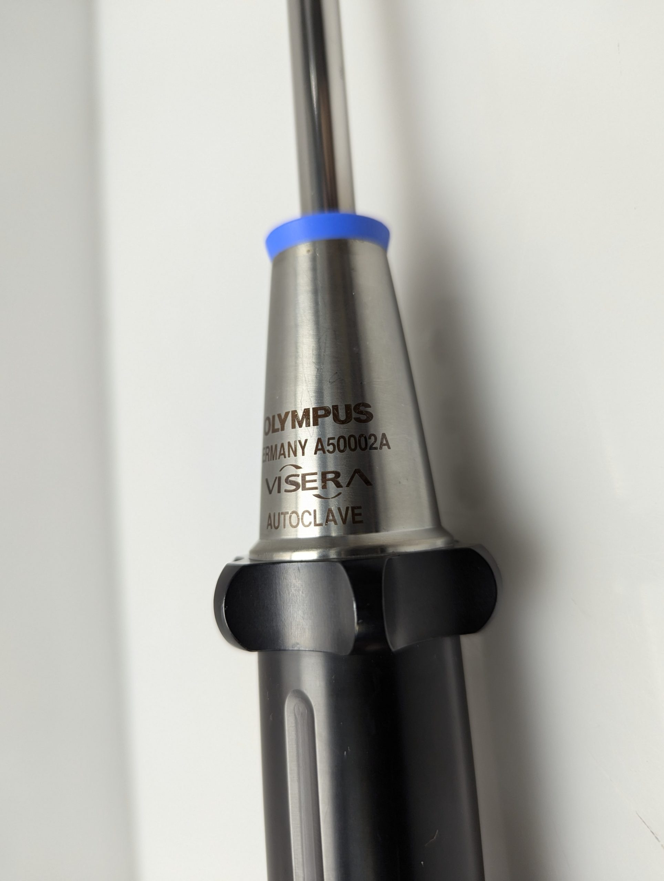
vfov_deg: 71.5
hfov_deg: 56.9
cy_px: 440
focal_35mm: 24
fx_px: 612
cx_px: 332
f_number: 1.85
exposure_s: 1/100
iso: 137
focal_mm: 6.81
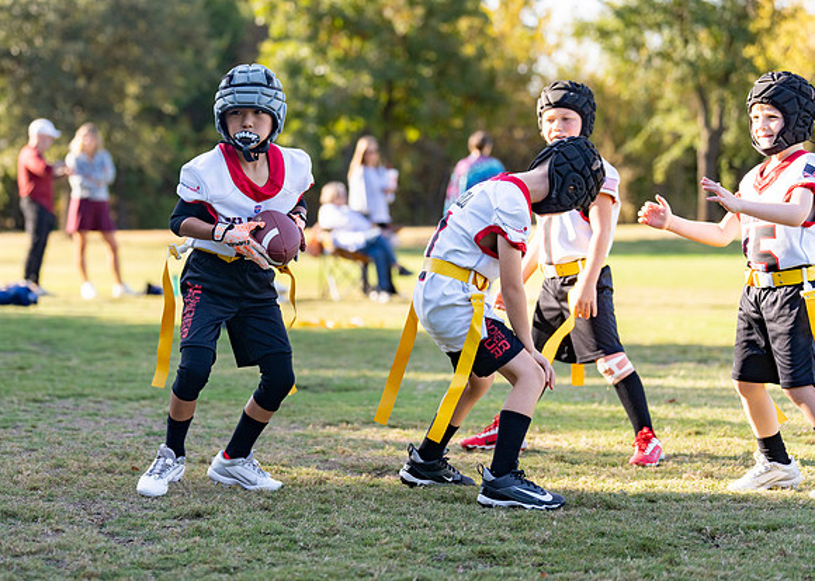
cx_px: 274
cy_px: 233
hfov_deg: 17.8
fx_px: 2602
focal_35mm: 112
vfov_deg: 12.8
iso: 200
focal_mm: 84
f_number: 2.8
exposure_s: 1/1000
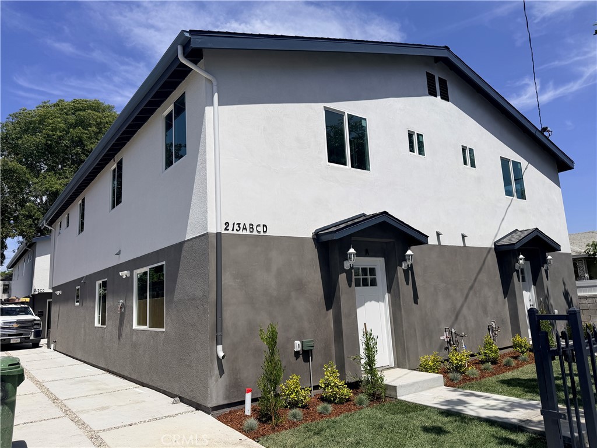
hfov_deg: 71.6
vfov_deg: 56.8
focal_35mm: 24
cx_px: 298
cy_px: 224
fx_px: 414
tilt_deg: +10.3
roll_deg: +2.9
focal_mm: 6.76
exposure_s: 1/10309
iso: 80
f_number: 1.78
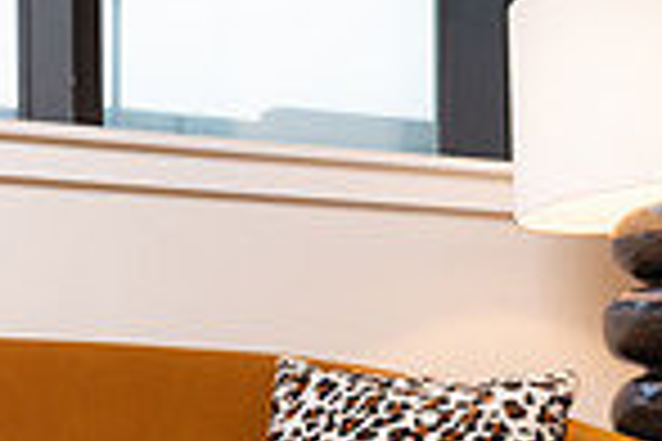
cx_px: -185
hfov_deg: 17.9
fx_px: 1967
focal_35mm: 107
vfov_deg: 12.3
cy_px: 608
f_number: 3.5
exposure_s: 1/250
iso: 1250
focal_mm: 24
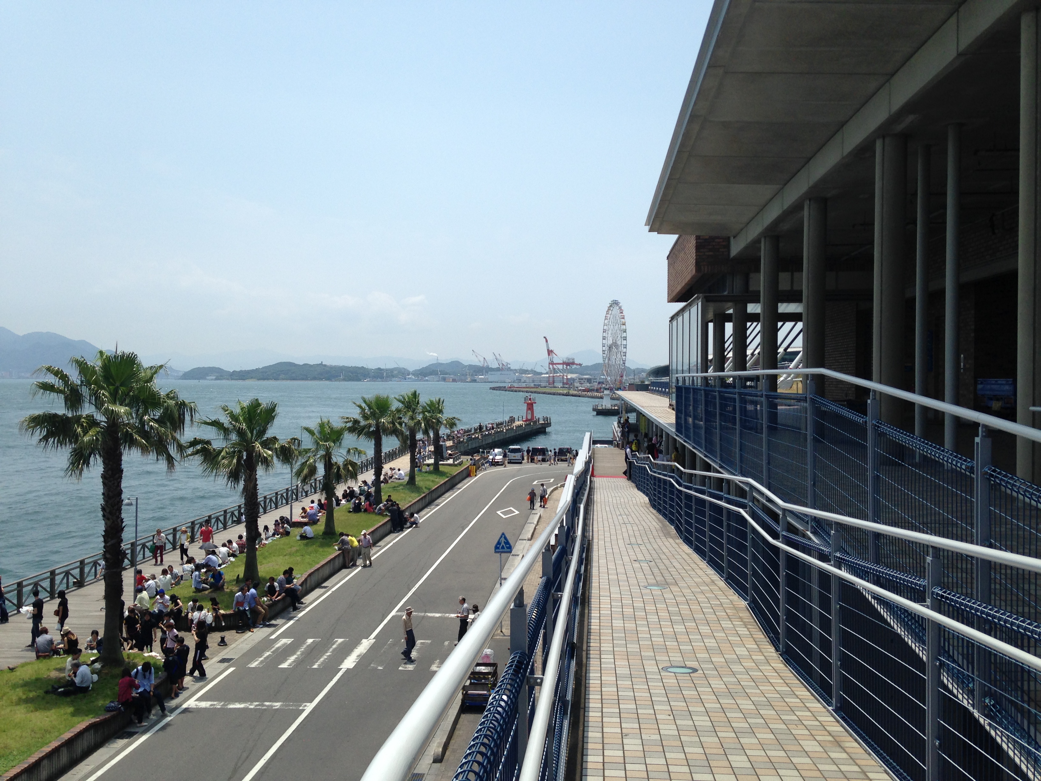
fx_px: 992
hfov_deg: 55.4
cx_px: 520
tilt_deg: -0.2
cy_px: 390
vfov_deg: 42.9
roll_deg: -1.3
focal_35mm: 33
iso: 50
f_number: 2.4
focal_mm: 4.12
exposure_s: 1/2088
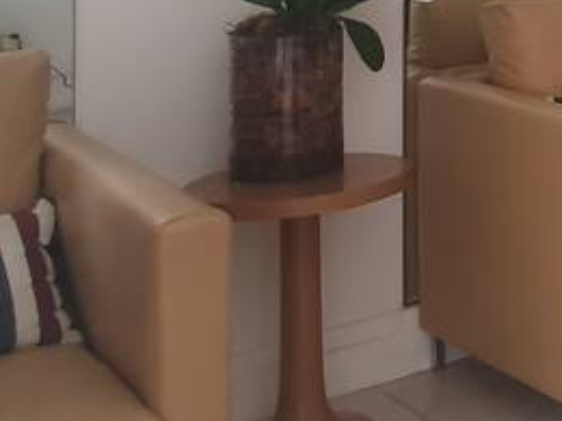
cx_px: 1105
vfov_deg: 18.6
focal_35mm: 72
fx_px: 1169
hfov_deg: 18.5
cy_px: -166
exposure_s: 1/60
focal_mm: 1.8
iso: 100
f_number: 2.2
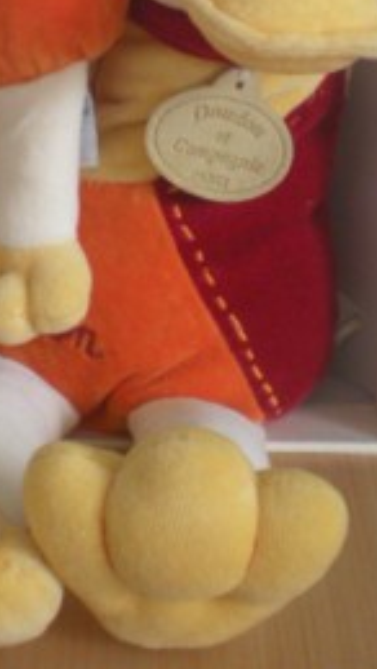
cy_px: 83
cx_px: 114
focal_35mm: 83
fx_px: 1473
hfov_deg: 14.6
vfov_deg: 24.9
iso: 200
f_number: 3.1
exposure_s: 1/14
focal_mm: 6.3
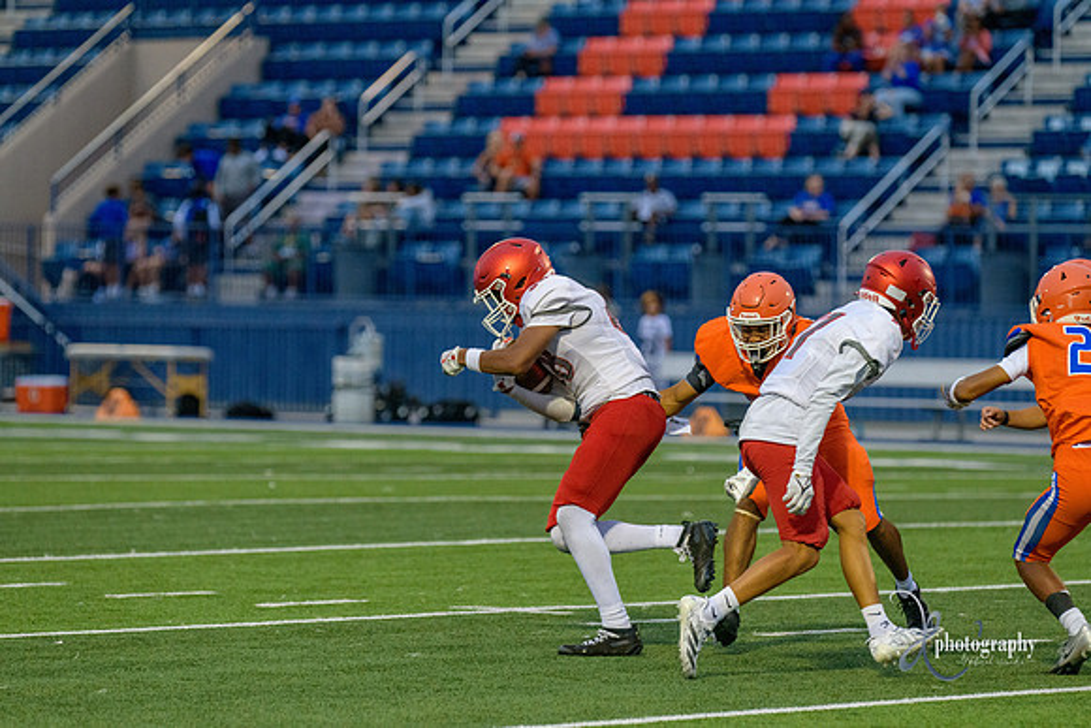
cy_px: 364
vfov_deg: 6.5
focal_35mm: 210
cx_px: 546
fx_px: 6365
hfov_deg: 9.8
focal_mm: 210
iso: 3200
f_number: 3.5
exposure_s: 1/2000
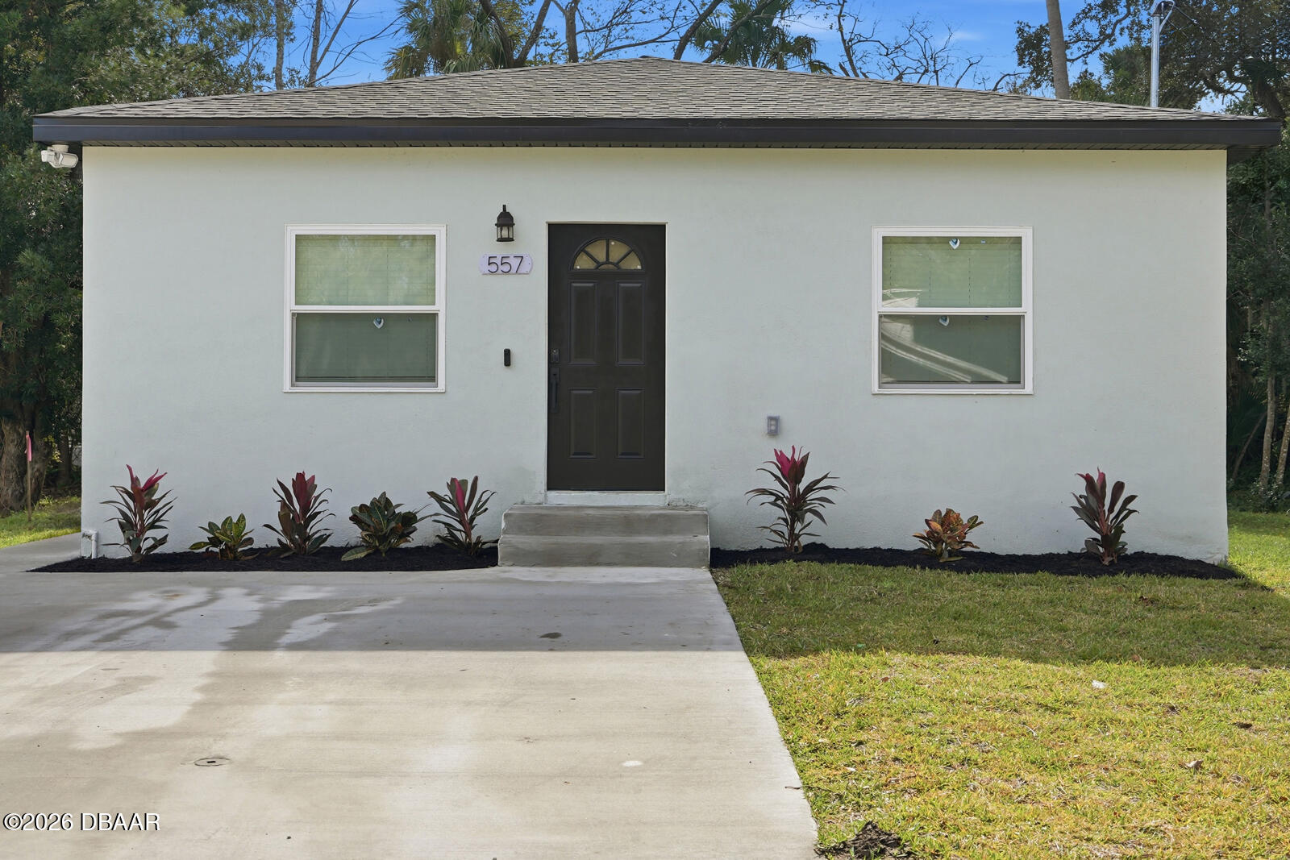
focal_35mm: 42
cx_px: 645
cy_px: 430
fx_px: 1505
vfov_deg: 31.9
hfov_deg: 46.4
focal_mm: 28.5
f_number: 4
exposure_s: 1/8000
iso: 160
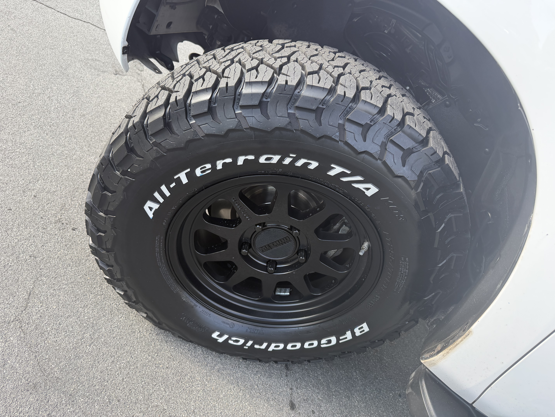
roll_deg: -38.3
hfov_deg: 71.6
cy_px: 208
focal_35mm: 24
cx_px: 278
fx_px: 385
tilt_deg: -30.5
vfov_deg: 56.8
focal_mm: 6.76
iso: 100
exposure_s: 1/448
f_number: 1.78
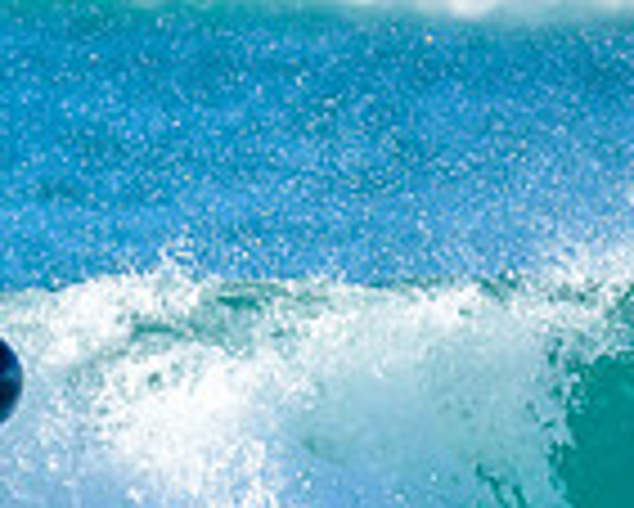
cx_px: -749
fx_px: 79840
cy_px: 655
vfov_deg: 0.4
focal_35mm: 4252
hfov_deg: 0.5
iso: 500
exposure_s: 1/2000
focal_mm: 800
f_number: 6.3
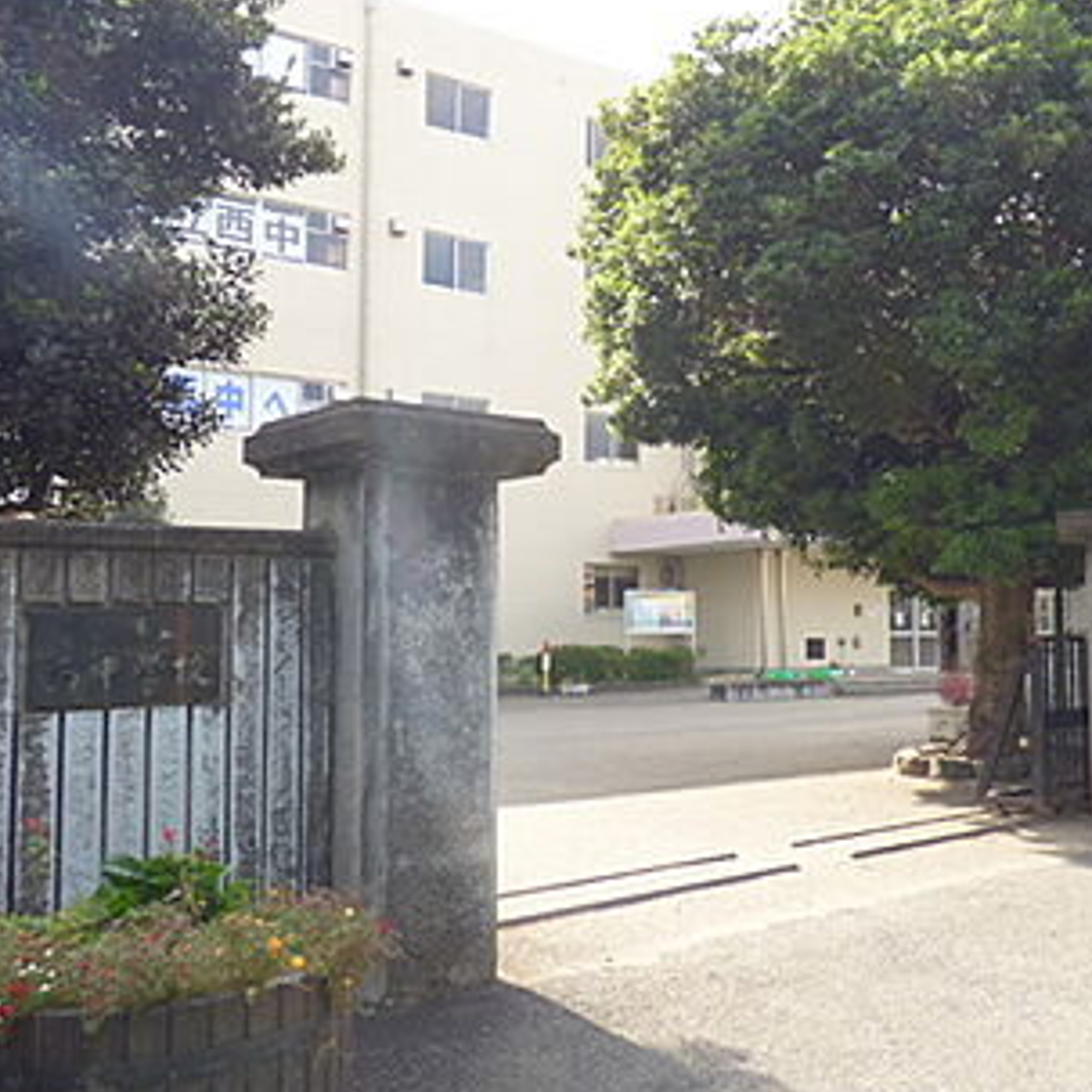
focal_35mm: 35
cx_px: 696
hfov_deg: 46.7
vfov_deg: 47.2
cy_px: 533
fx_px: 1249
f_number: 2.8
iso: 100
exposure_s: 1/400
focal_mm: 3.58
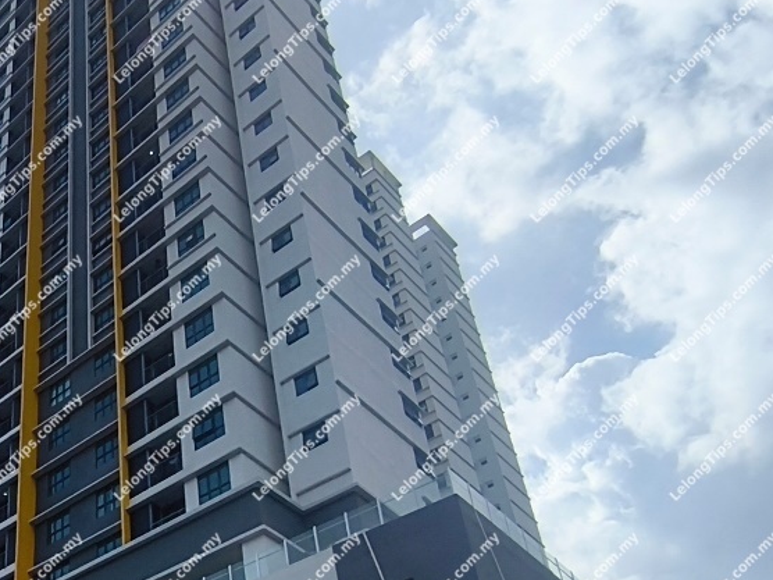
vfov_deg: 34.0
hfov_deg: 37.5
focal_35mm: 41
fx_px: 916
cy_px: 475
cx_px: -97
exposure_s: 1/6536
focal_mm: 1.65
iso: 50
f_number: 2.2
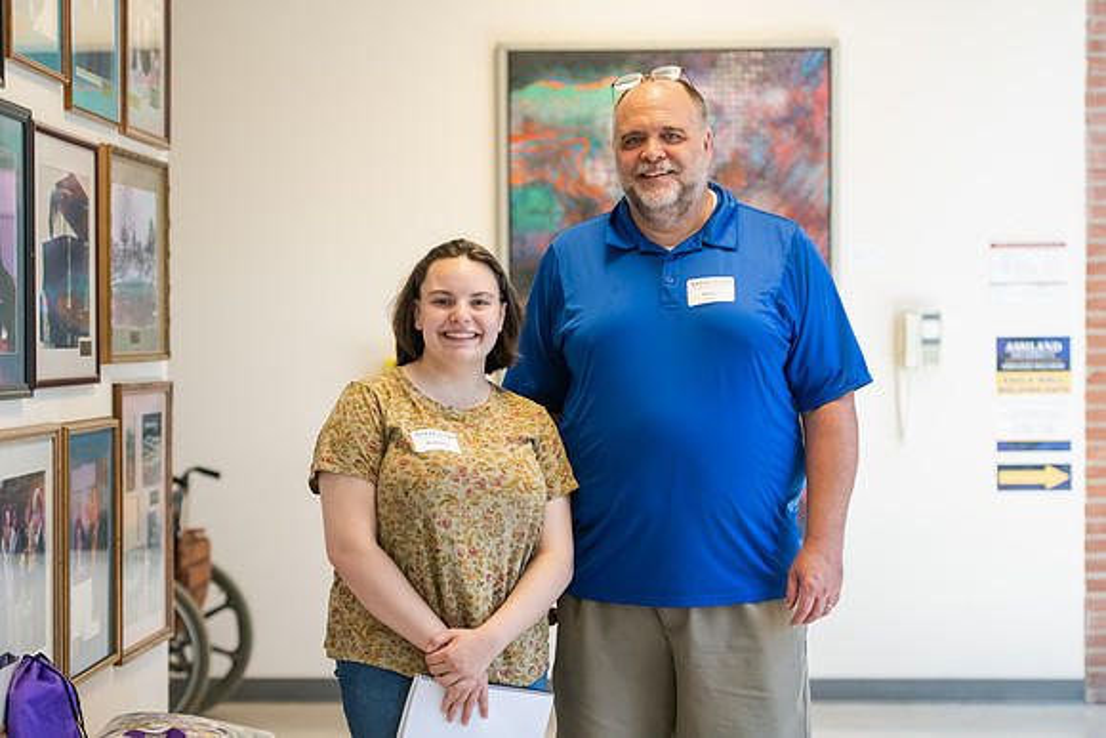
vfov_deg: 15.2
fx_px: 2766
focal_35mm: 90
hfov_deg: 22.6
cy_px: 369
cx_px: 553
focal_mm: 90
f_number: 3.2
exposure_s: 1/320
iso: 1600
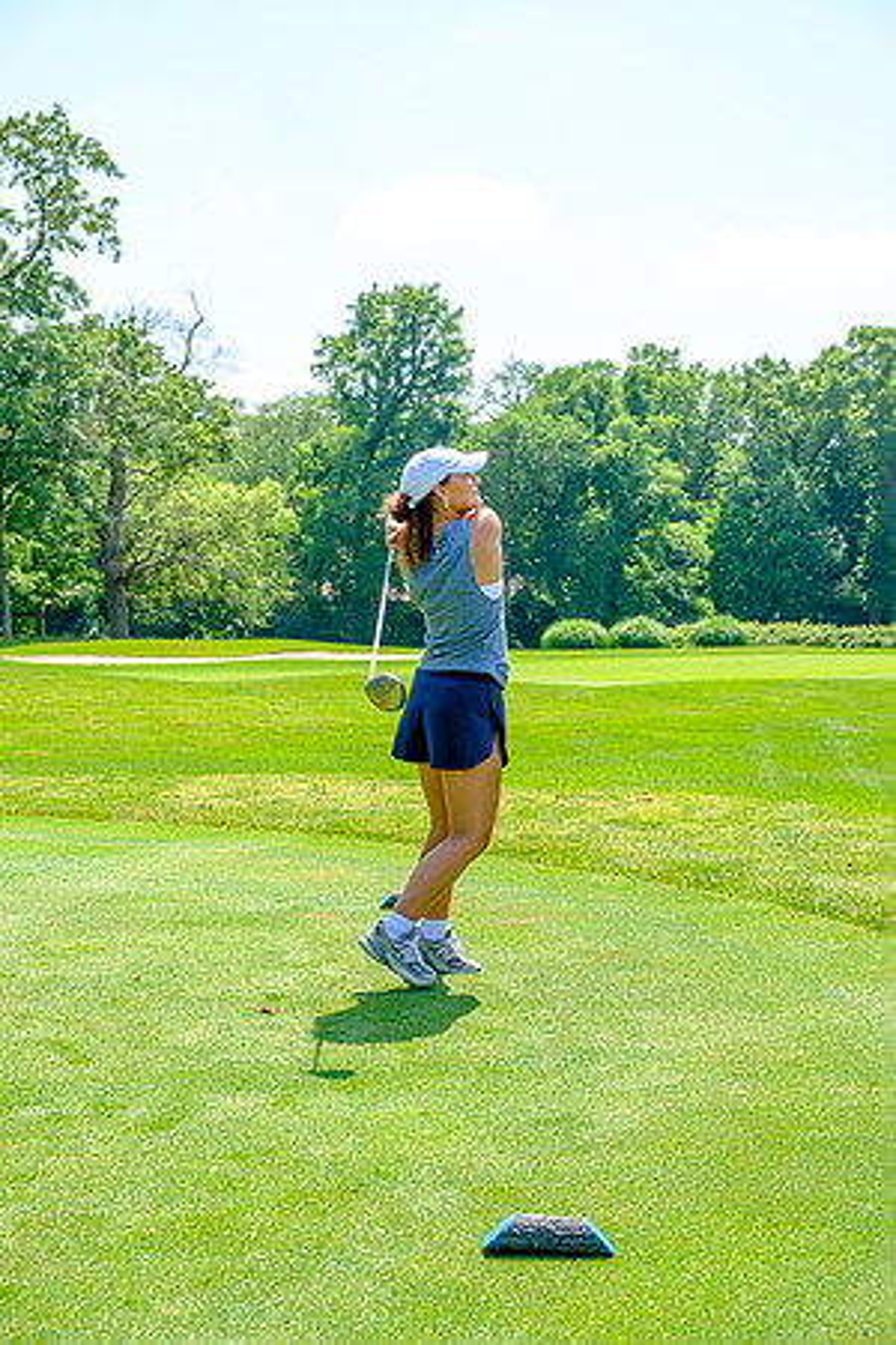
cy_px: 672
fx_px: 2016
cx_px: 448
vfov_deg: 36.9
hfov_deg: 25.1
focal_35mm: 54
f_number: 5
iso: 200
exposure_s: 1/320
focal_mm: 35.8
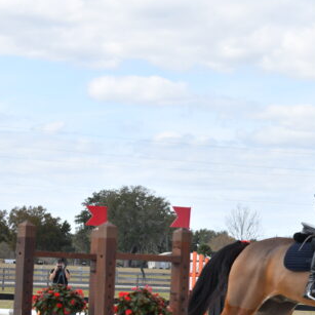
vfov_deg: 10.5
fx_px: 1709
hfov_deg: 10.4
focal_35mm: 166
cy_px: 259
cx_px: 312
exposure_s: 1/2000
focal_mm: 78
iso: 500
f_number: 5.6
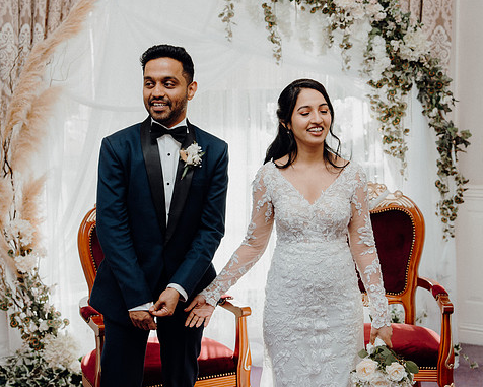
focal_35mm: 56
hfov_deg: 33.6
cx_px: 251
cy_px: 195
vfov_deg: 27.1
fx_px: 801
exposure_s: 1/200
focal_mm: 49
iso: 125
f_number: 3.5
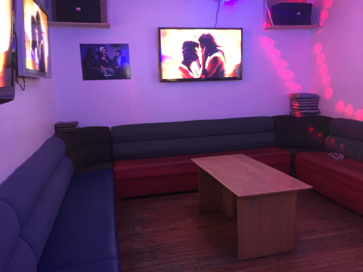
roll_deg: +2.0
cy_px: 136
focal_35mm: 29
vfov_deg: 48.2
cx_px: 182
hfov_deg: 61.7
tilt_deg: -9.4
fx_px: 304
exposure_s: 1/4
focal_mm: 4.15
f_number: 2.2
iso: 125
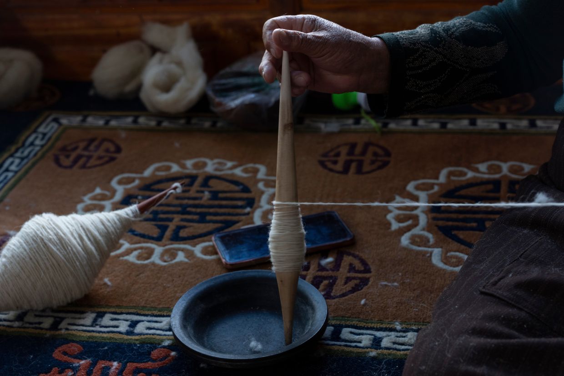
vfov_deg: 22.2
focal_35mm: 61
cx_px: 282
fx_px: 955
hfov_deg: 32.9
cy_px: 188
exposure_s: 1/250
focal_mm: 61
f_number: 5.6
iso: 800
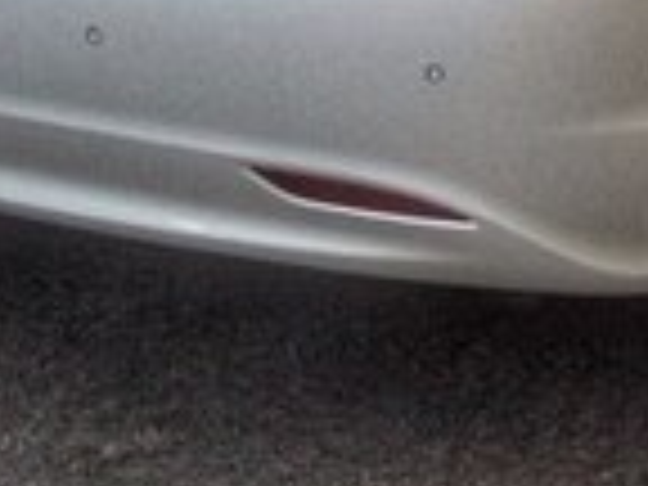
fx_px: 2827
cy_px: -313
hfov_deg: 12.9
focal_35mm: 151
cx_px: 639
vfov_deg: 9.5
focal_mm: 4.12
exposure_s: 1/120
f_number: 2.4
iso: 80
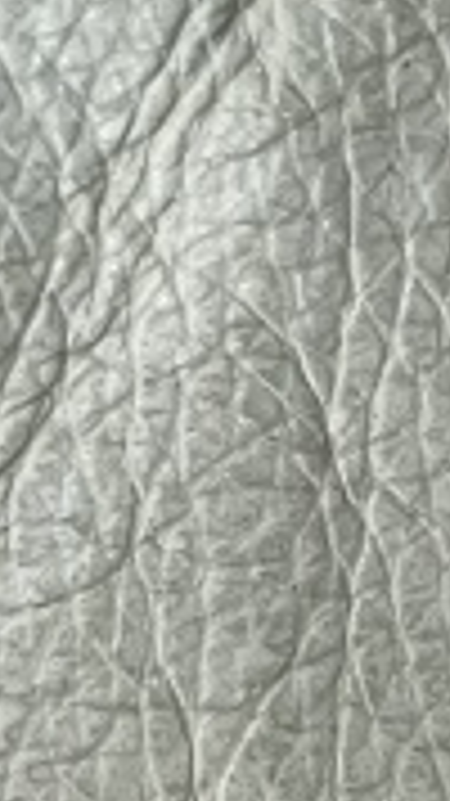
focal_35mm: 381
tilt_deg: -81.9
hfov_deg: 3.1
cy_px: 2349
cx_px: 1724
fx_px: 8090
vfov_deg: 5.4
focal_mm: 6
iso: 64
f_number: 2
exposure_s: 1/99
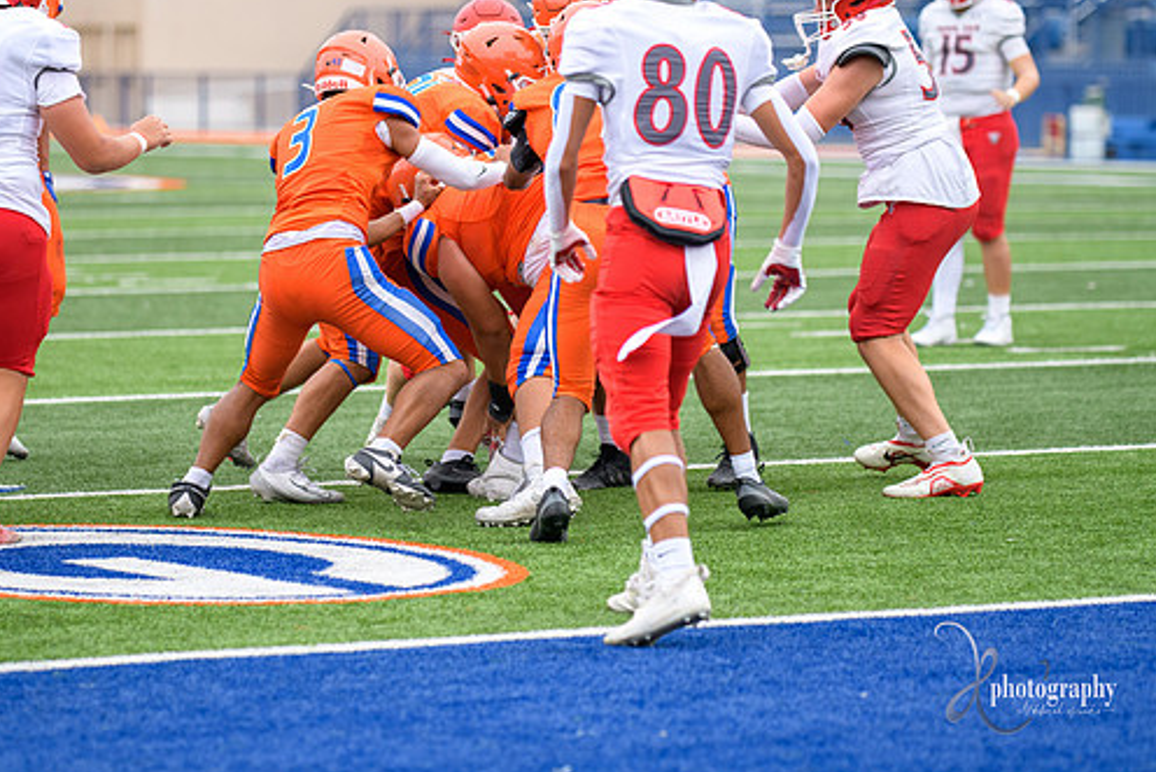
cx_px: 508
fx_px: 6006
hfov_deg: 11.0
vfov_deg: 7.3
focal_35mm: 187
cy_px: 342
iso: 800
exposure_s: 1/800
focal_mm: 160
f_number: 2.8
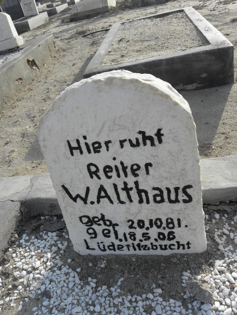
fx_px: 246
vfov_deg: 65.3
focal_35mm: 27
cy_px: 157
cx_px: 119
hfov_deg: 51.4
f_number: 5.6
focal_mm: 4.6
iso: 64
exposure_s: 1/160
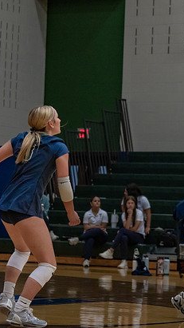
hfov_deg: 8.1
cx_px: 212
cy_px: 219
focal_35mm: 148
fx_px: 1284
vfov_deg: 14.5
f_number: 2.8
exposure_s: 1/1000
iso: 2500
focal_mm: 70
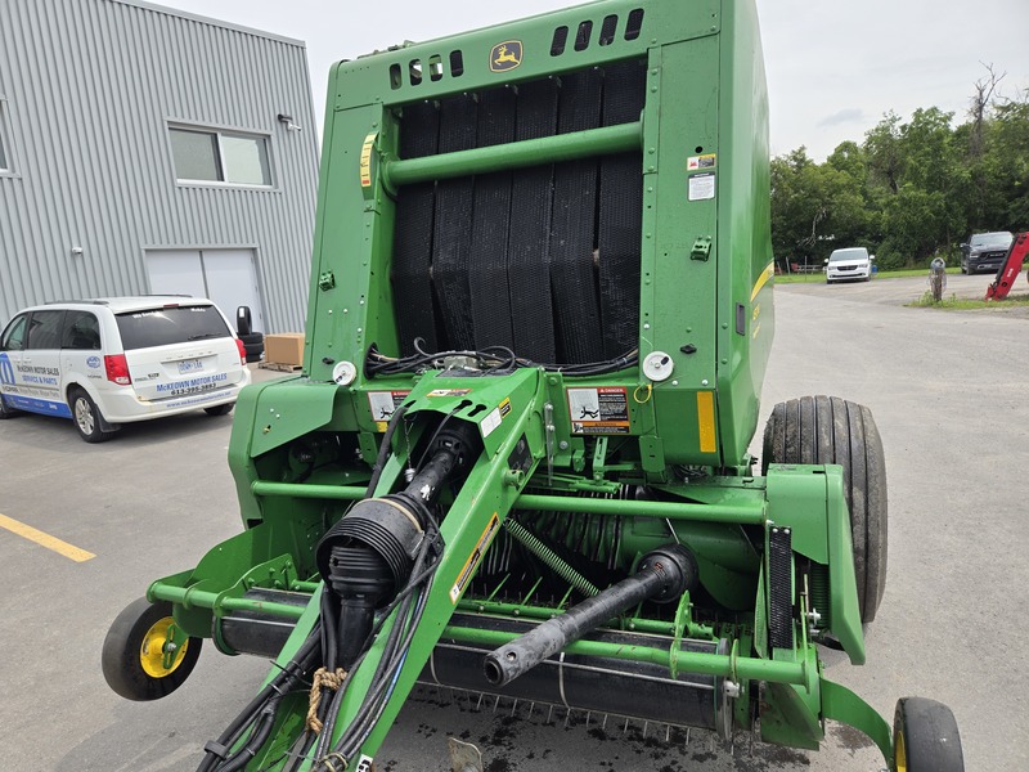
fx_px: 684
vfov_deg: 58.9
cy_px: 386
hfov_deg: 73.9
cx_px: 514
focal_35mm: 23
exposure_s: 1/1276
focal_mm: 5.4
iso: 25
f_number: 1.8
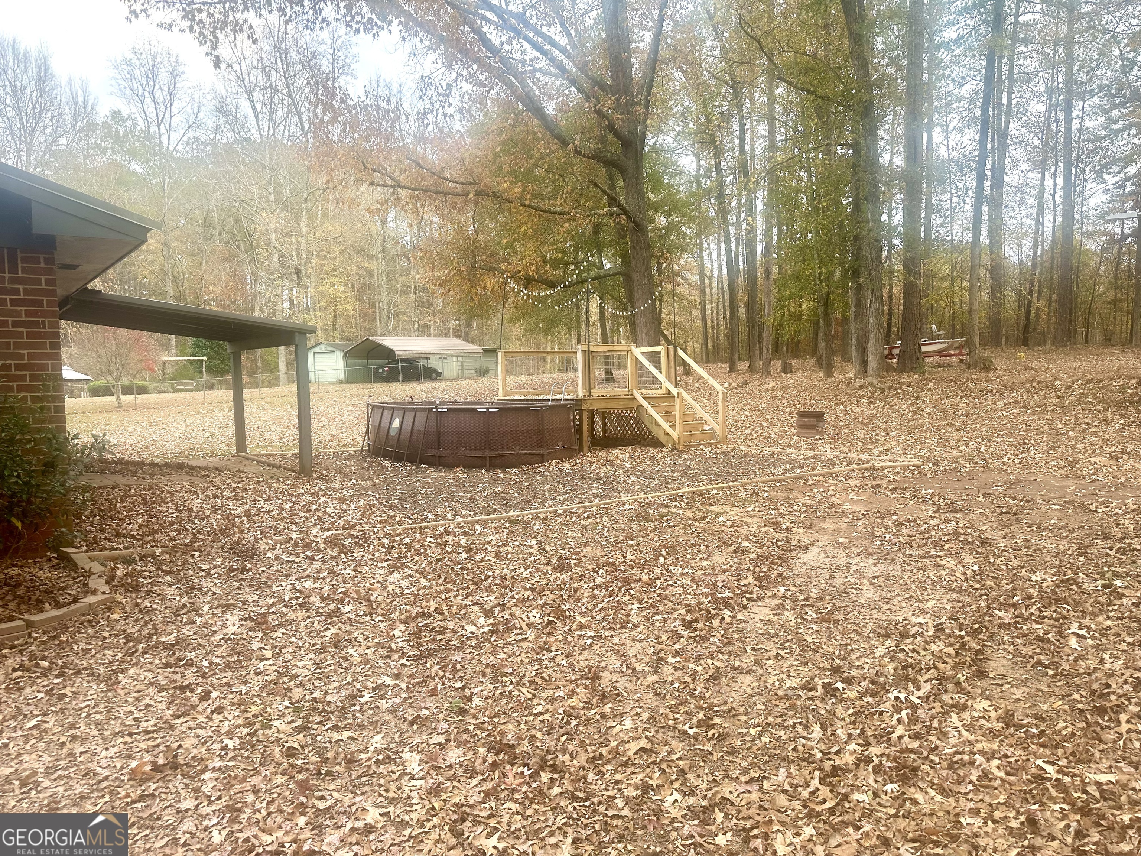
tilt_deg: -3.9
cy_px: 428
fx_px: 791
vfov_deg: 56.8
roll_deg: +1.4
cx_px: 570
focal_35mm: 24
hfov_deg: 71.6
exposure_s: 1/161
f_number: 1.78
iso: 100
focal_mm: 6.86
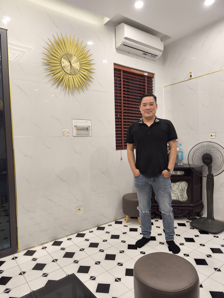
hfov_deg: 58.9
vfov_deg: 73.9
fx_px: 198
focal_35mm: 23
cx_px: 112
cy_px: 149
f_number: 1.6
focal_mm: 6.57
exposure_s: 1/100
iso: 200
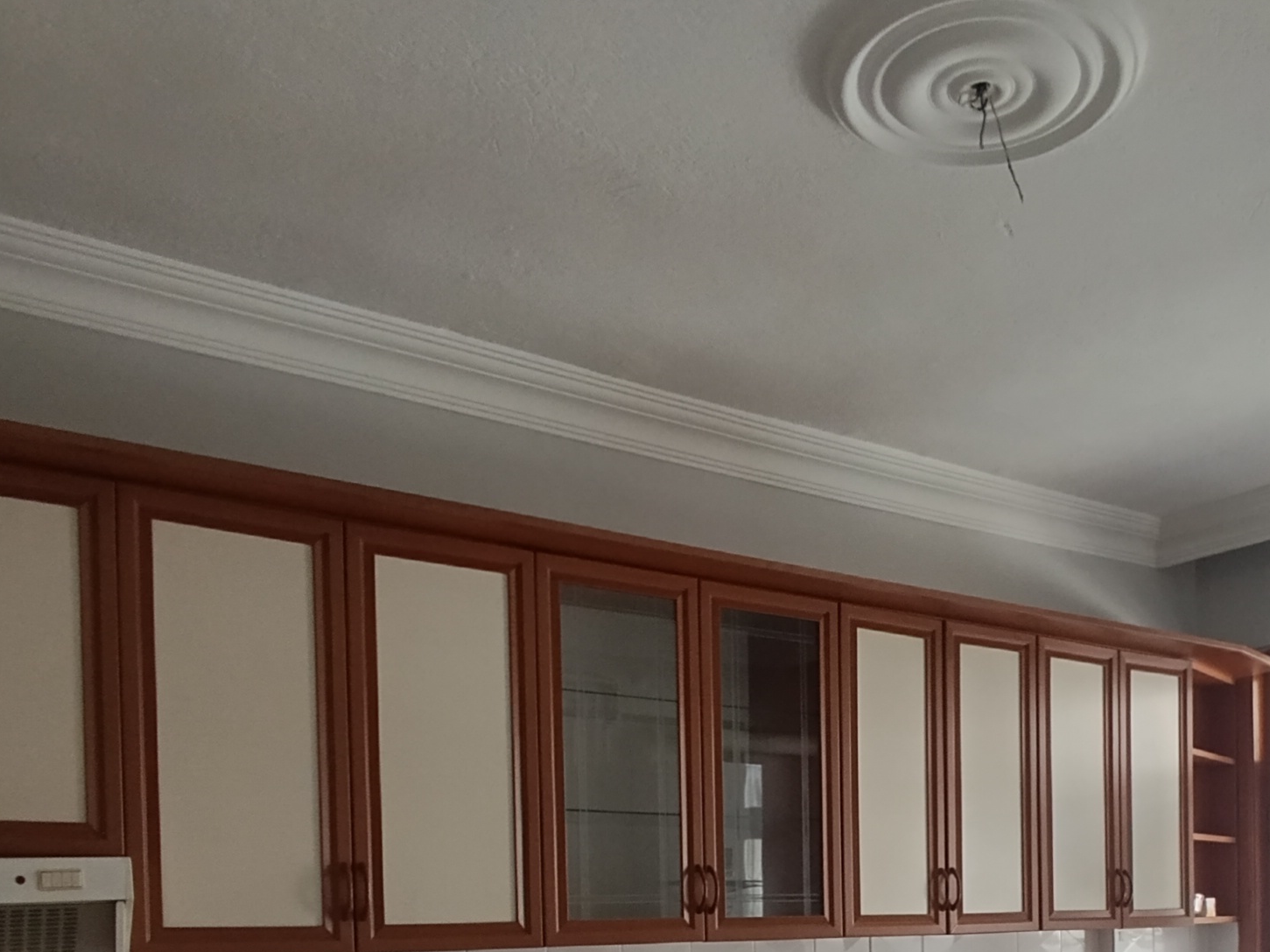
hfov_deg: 50.4
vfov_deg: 36.2
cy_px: 922
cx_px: 856
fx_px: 1321
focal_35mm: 36
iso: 250
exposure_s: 1/100
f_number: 2.2
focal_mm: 1.65
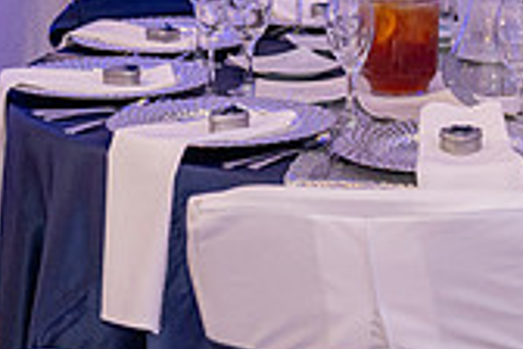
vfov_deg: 8.8
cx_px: 511
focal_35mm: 152
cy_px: -154
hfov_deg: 13.3
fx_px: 2208
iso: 1000
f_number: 3.5
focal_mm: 44
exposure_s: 1/160
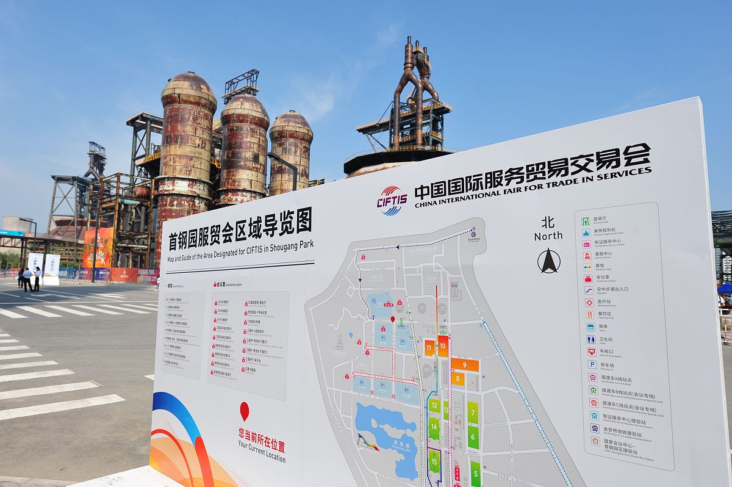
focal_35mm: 23
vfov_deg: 55.0
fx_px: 467
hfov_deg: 76.1
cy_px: 244
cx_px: 366
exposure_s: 1/640
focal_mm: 23
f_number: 8
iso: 200
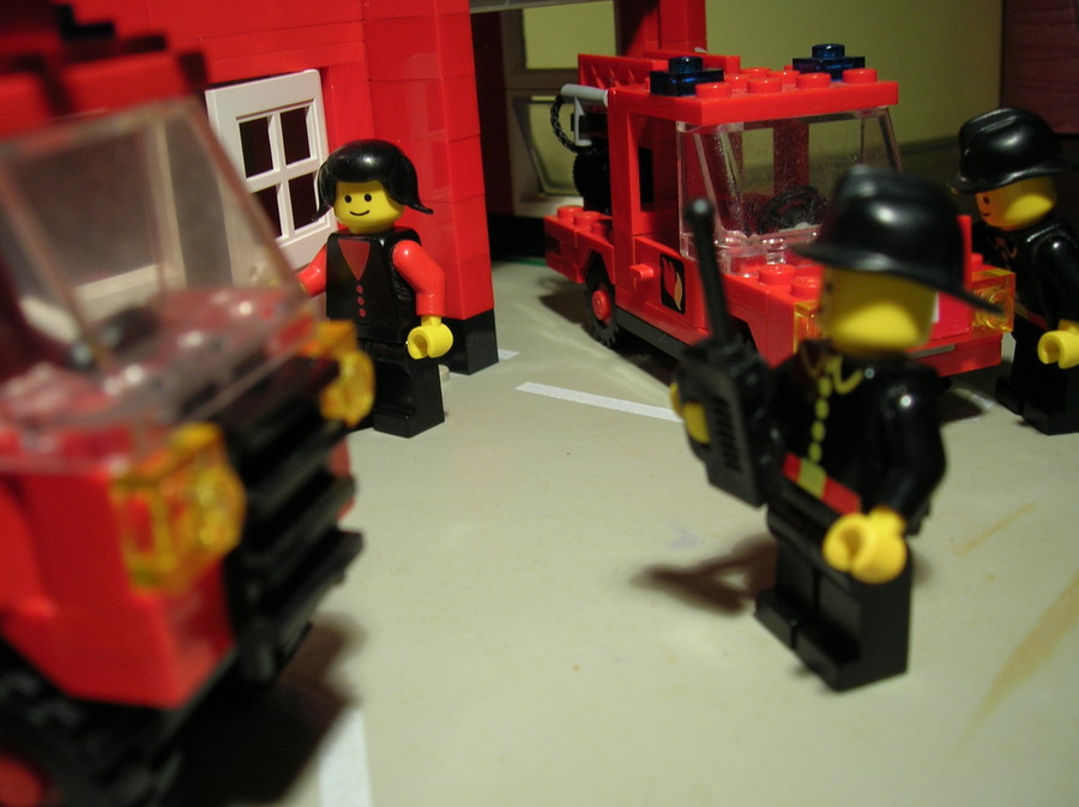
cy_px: 404
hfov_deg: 51.4
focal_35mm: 36
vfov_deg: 39.6
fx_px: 1121
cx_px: 540
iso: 50
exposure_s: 1/19.3
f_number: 2.9
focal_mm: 6
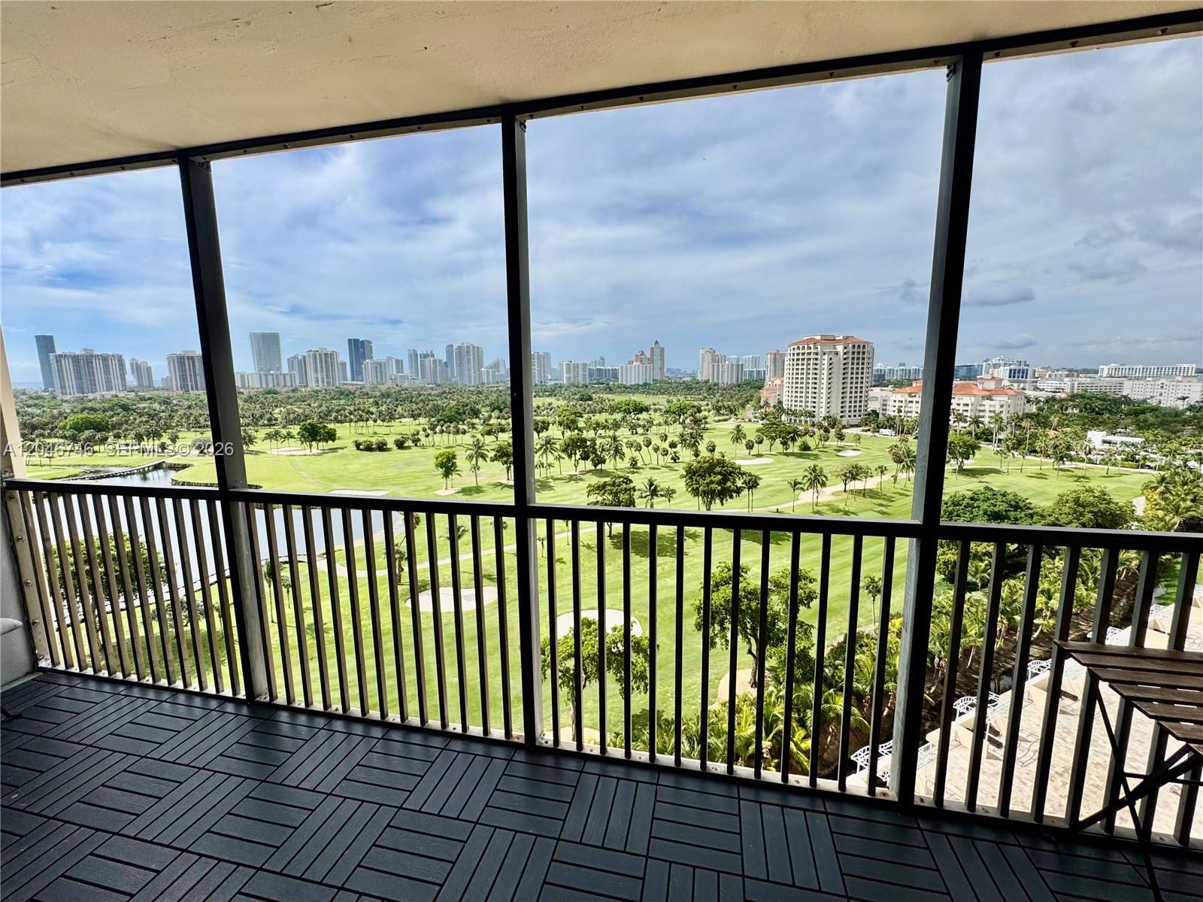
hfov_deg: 102.1
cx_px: 602
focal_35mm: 14
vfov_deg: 85.6
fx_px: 486
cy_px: 451
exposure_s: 1/2415
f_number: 2.2
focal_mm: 2.22
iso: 50
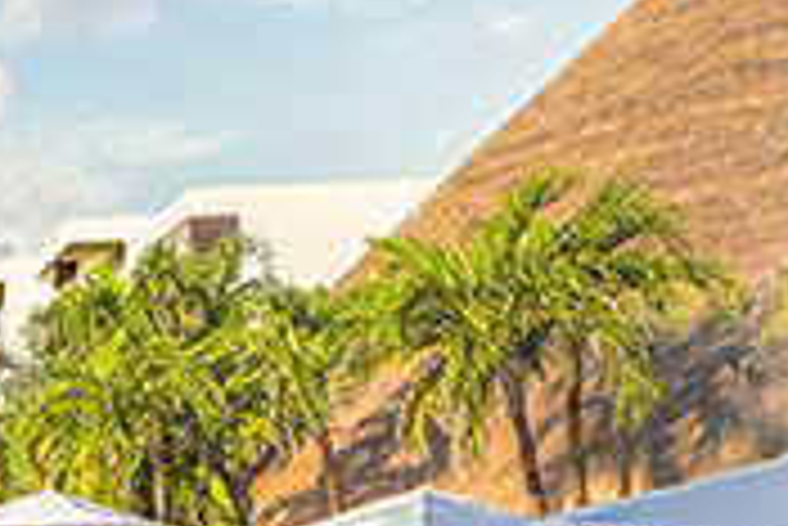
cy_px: 497
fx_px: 1402
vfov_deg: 20.7
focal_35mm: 64
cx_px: -392
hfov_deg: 24.5
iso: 320
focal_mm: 14
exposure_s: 1/160
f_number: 11
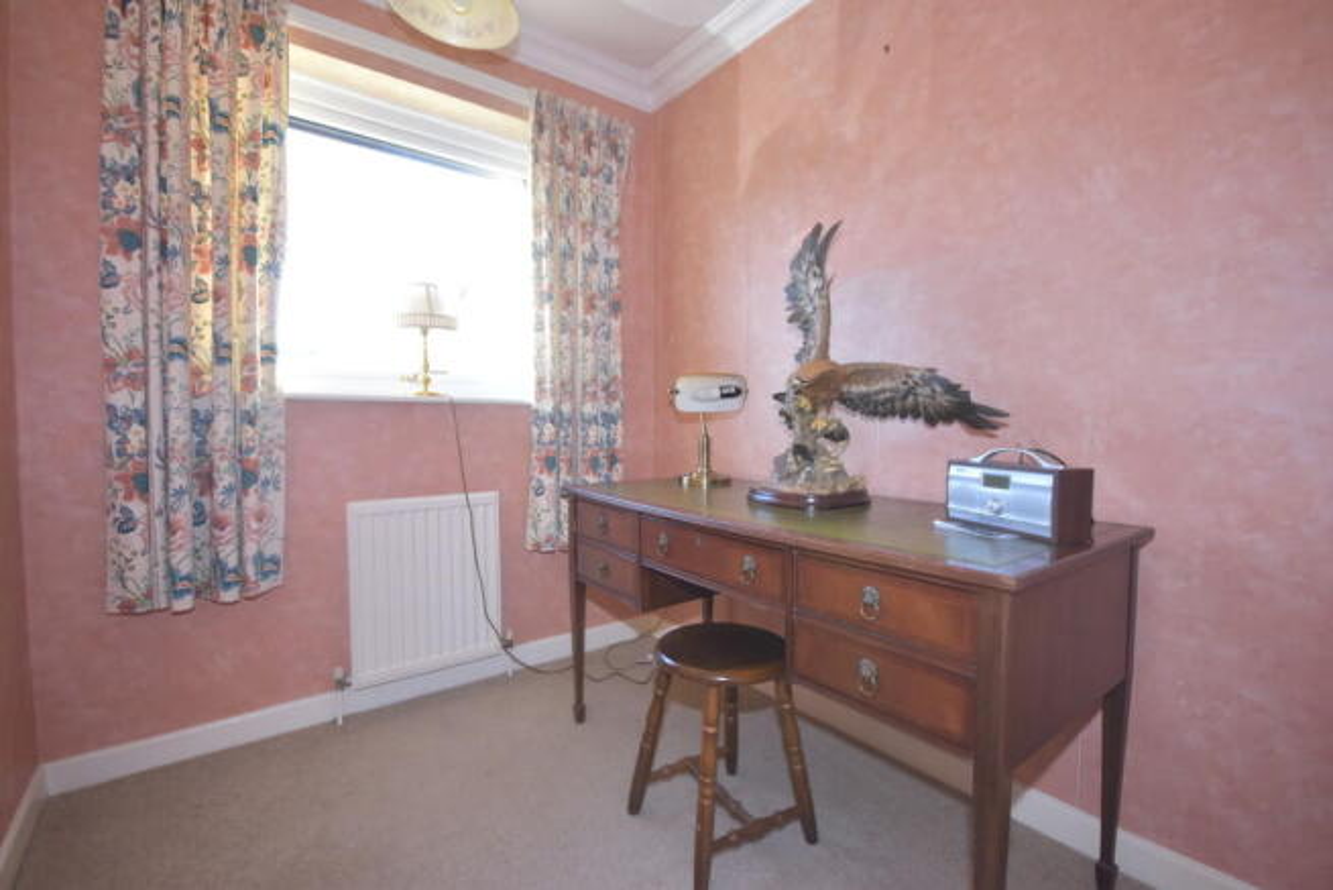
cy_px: 445
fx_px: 556
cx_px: 666
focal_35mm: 15
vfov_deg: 77.4
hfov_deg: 100.4
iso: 800
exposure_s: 1/160
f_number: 4
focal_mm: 10
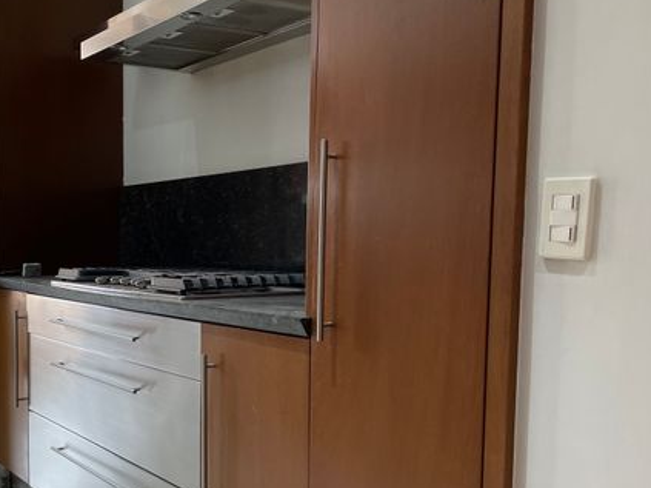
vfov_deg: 34.9
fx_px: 771
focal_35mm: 41
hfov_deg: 44.3
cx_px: 162
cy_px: 314
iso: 100
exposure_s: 1/120
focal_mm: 4.2
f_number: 1.6
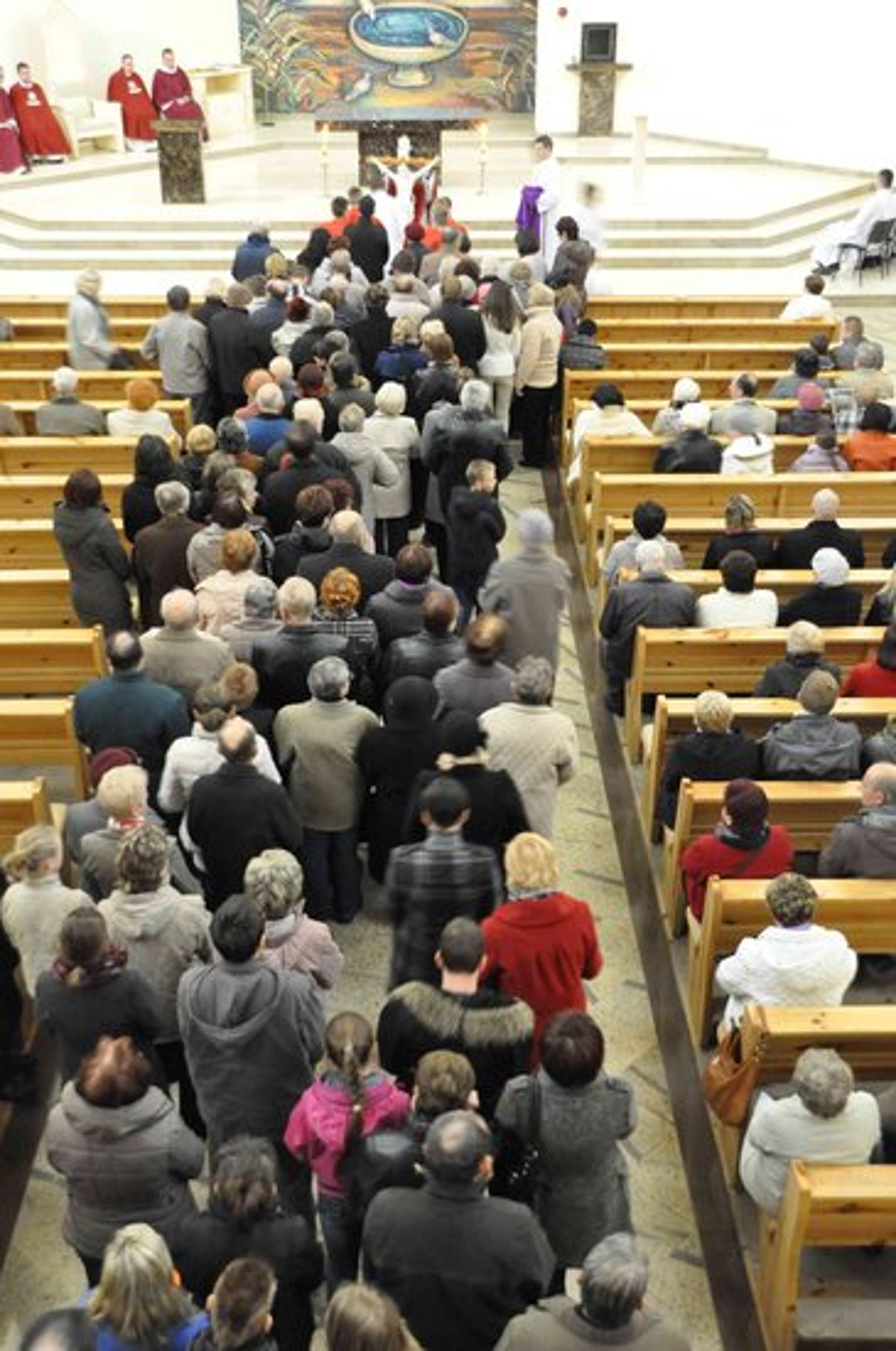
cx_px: 448
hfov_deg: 30.8
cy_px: 676
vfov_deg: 45.0
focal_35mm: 44
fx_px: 1629
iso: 3200
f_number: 6.3
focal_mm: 29
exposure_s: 1/6
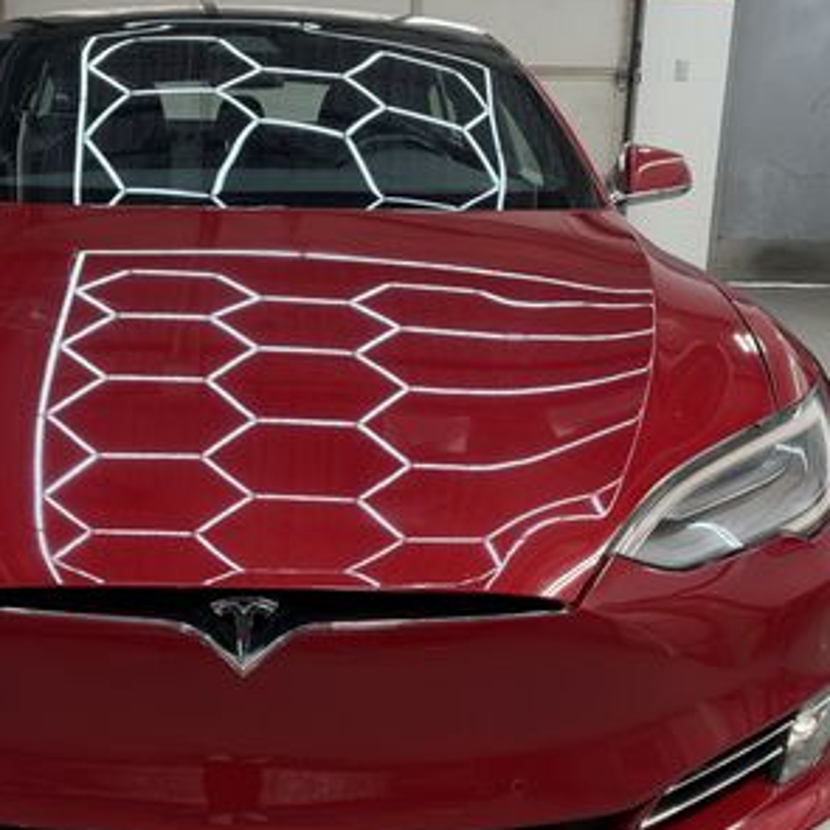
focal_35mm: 48
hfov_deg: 34.8
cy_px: 442
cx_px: 245
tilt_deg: -13.2
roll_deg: +0.8
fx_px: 1302
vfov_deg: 35.3
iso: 50
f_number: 1.8
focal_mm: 6.93
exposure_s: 1/120
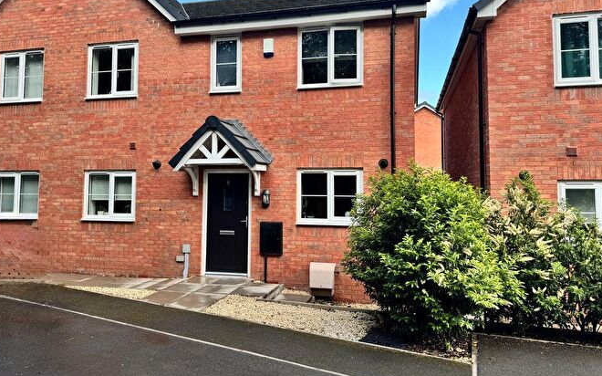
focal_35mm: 27
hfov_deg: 68.4
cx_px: 291
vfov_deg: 45.8
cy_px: 158
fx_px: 443
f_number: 1.78
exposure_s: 1/715
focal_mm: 6.76
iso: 80
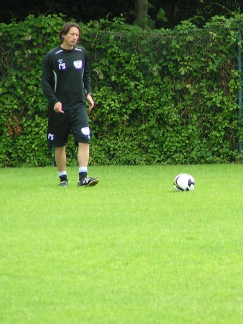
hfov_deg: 2.5
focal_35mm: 602
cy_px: 148
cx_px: 178
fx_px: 5632
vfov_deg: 3.3
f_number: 3.5
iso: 125
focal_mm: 58
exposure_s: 1/400
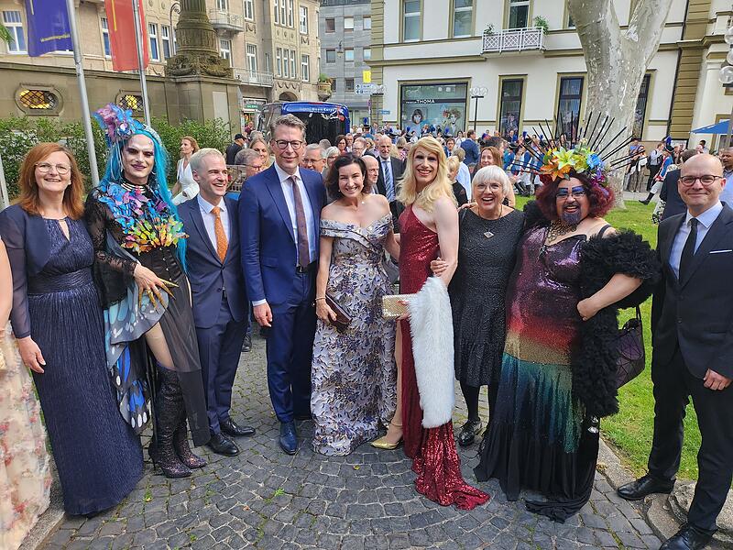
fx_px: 508
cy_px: 275
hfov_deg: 71.6
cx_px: 366
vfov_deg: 56.8
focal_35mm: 24
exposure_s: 1/180
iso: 125
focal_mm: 5
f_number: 1.8
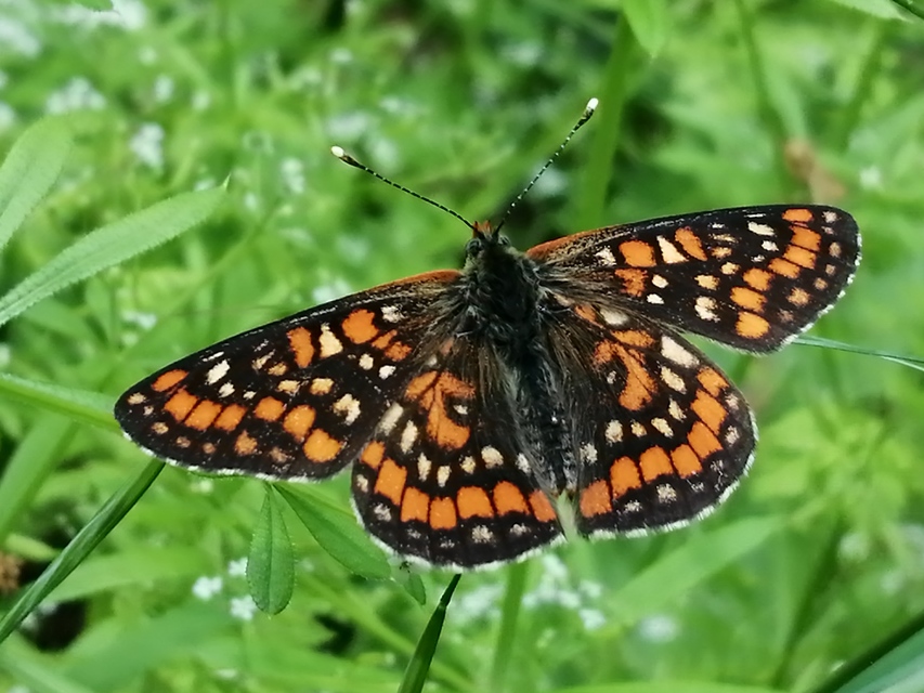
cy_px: 346
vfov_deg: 14.2
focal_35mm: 104
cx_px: 462
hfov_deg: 18.9
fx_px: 2776
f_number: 1.8
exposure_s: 1/180
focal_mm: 3.46
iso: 50
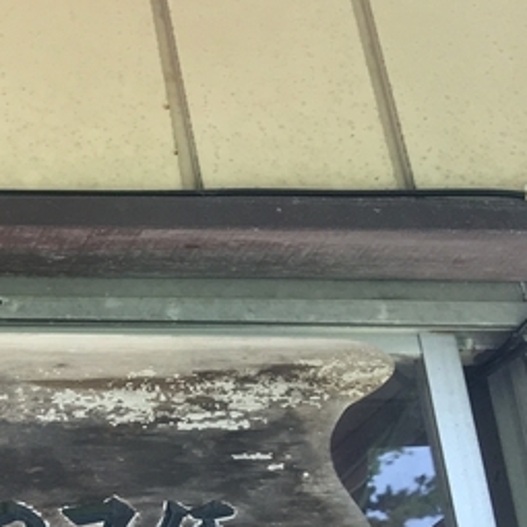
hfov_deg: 14.4
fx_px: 1774
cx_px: -482
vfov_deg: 16.5
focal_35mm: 103
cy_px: 535
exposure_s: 1/120
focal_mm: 4.15
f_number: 2.2
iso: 32
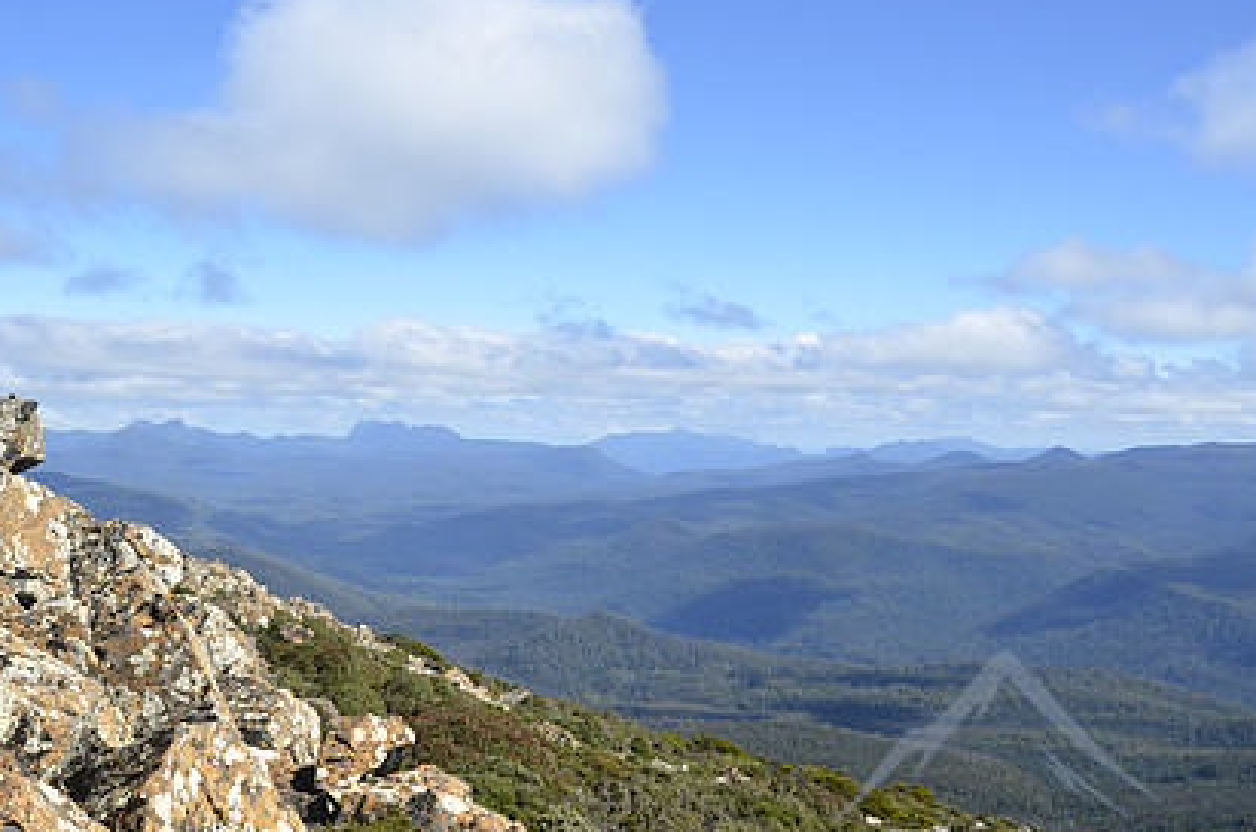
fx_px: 1323
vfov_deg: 34.9
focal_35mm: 38
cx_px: 466
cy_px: 472
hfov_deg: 50.2
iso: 110
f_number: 8
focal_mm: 18
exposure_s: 1/250
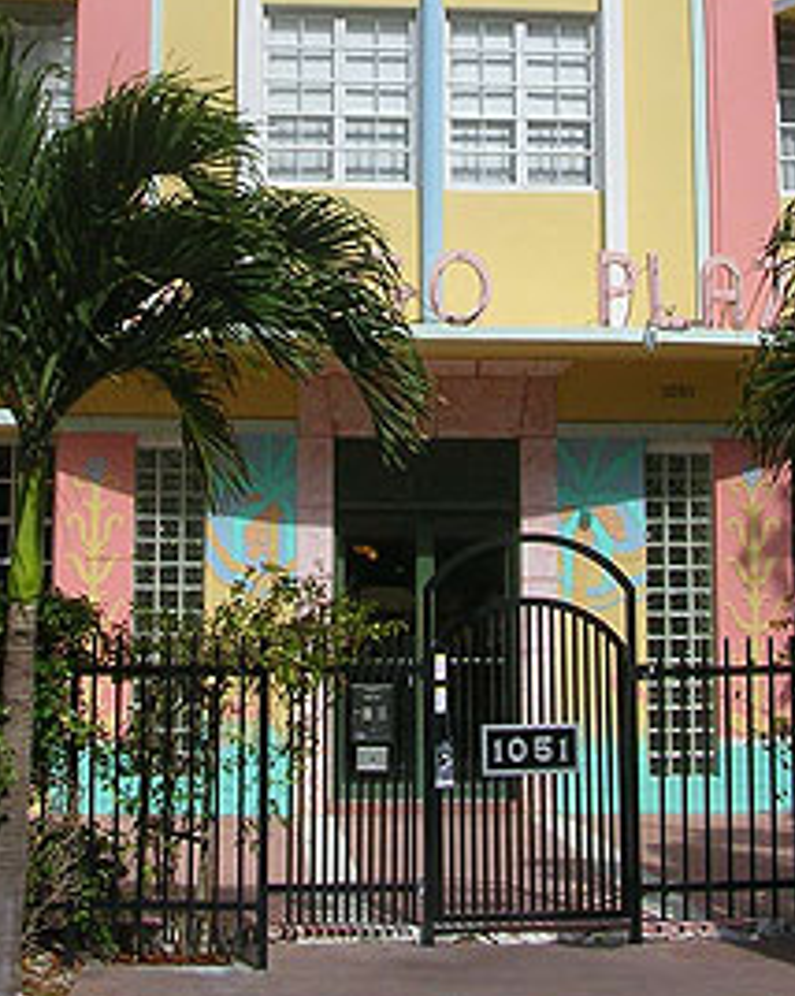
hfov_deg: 21.2
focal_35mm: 72
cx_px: 420
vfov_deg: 25.9
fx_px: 2120
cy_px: 175
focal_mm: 5.8
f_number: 5.6
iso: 50
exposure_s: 1/356
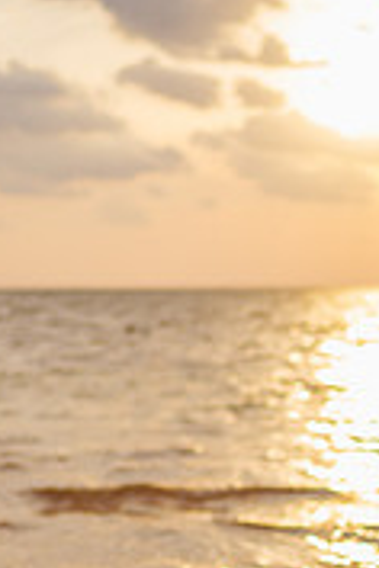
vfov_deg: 22.4
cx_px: 308
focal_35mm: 89
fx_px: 1405
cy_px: 504
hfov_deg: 15.3
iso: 125
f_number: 1.8
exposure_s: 1/4000
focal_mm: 35
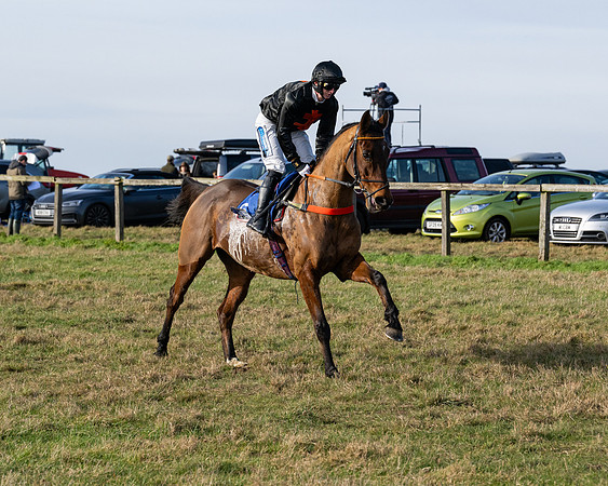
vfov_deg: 10.2
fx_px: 2713
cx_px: 274
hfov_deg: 12.8
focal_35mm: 151
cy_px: 250
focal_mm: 94
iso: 400
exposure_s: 1/2500
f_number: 5
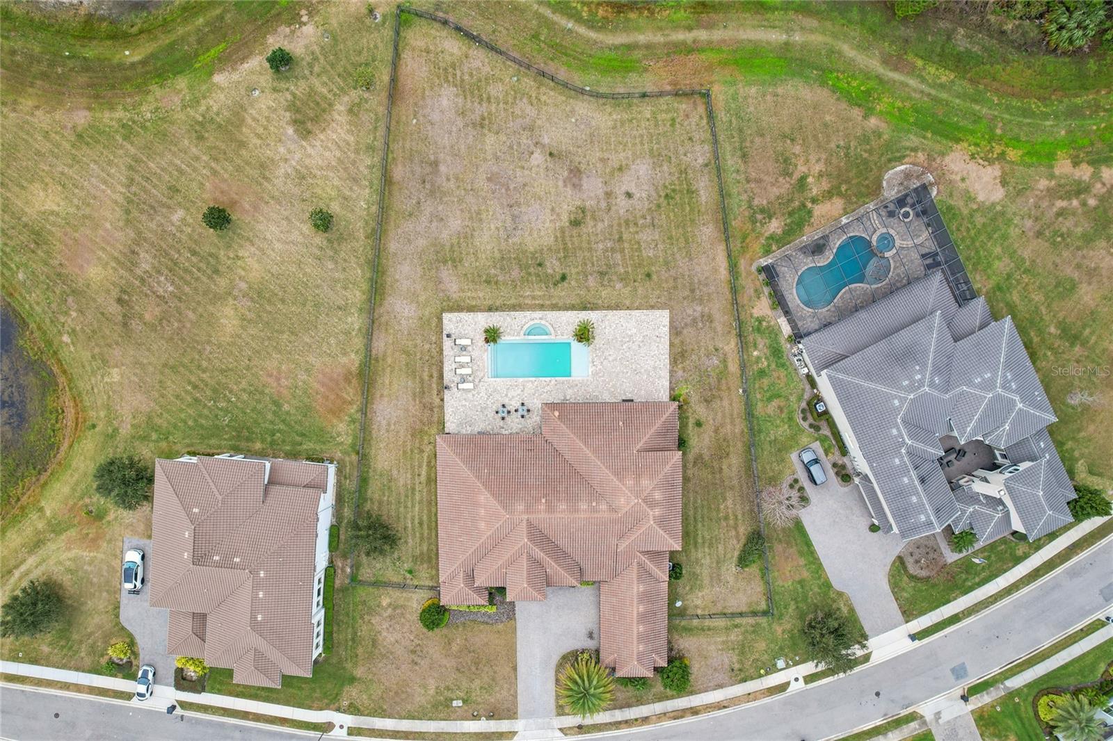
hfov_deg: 78.6
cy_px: 370
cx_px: 556
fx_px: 680
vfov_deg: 57.2
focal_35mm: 22
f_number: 2.8
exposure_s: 1/400
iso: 100
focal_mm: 8.4
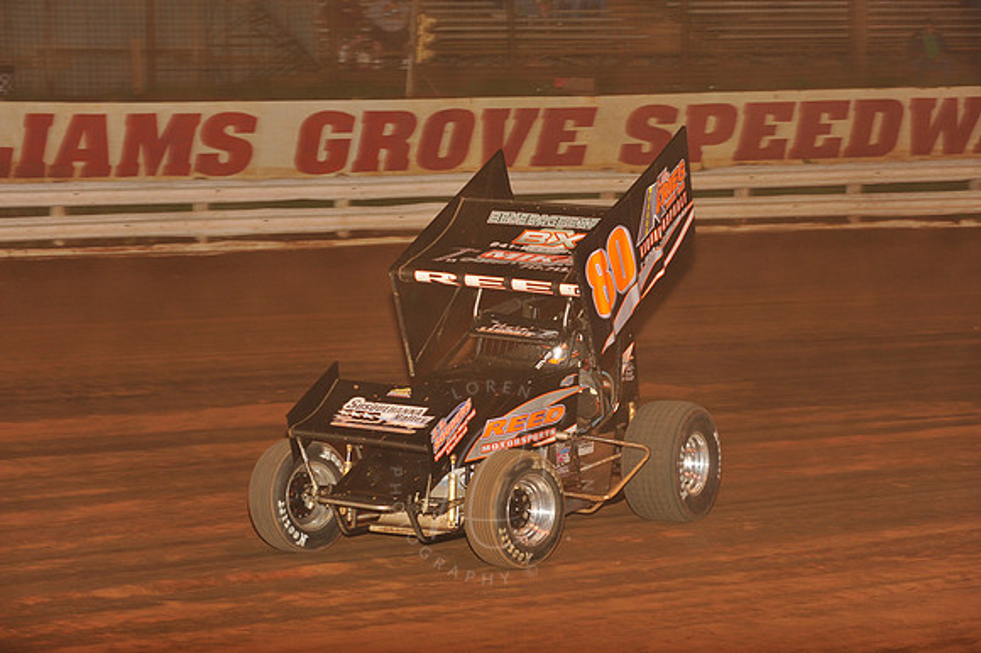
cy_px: 326
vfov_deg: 13.0
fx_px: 2860
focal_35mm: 105
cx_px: 490
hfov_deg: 19.5
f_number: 6.3
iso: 800
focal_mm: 105
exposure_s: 1/320
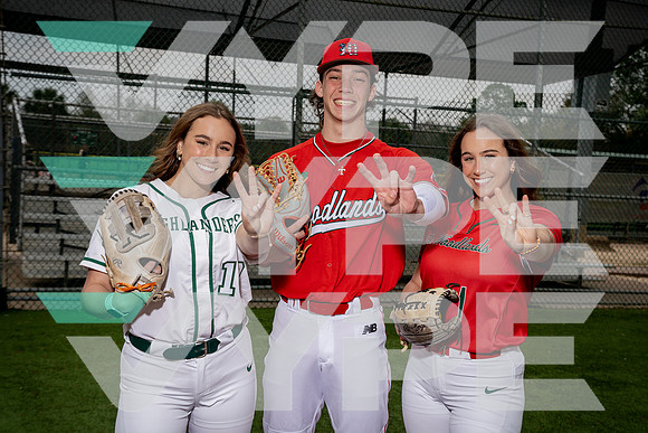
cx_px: 324
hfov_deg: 38.9
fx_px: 918
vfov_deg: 26.5
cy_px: 216
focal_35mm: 51
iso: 100
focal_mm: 51
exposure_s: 1/250
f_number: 8
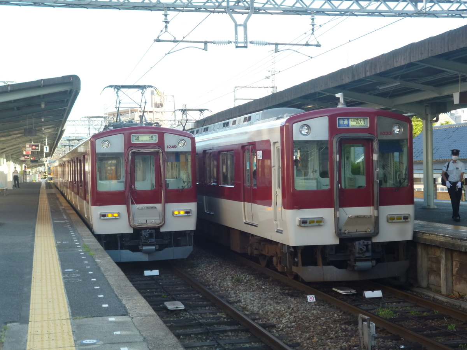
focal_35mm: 56
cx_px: 234
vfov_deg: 26.1
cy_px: 175
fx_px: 755
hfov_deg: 34.3
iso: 160
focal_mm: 10
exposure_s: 1/80
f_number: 4.4
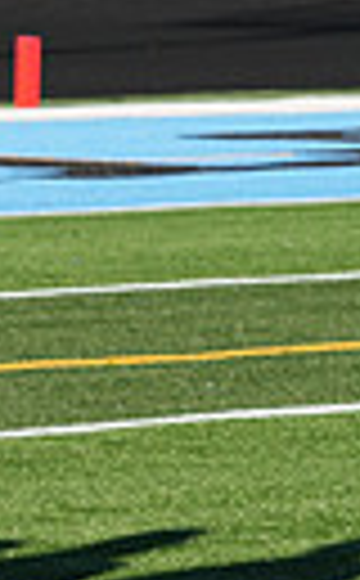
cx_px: -801
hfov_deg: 2.8
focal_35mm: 450
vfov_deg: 4.7
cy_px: 146
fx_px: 7104
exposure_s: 1/800
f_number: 8
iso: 320
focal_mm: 98
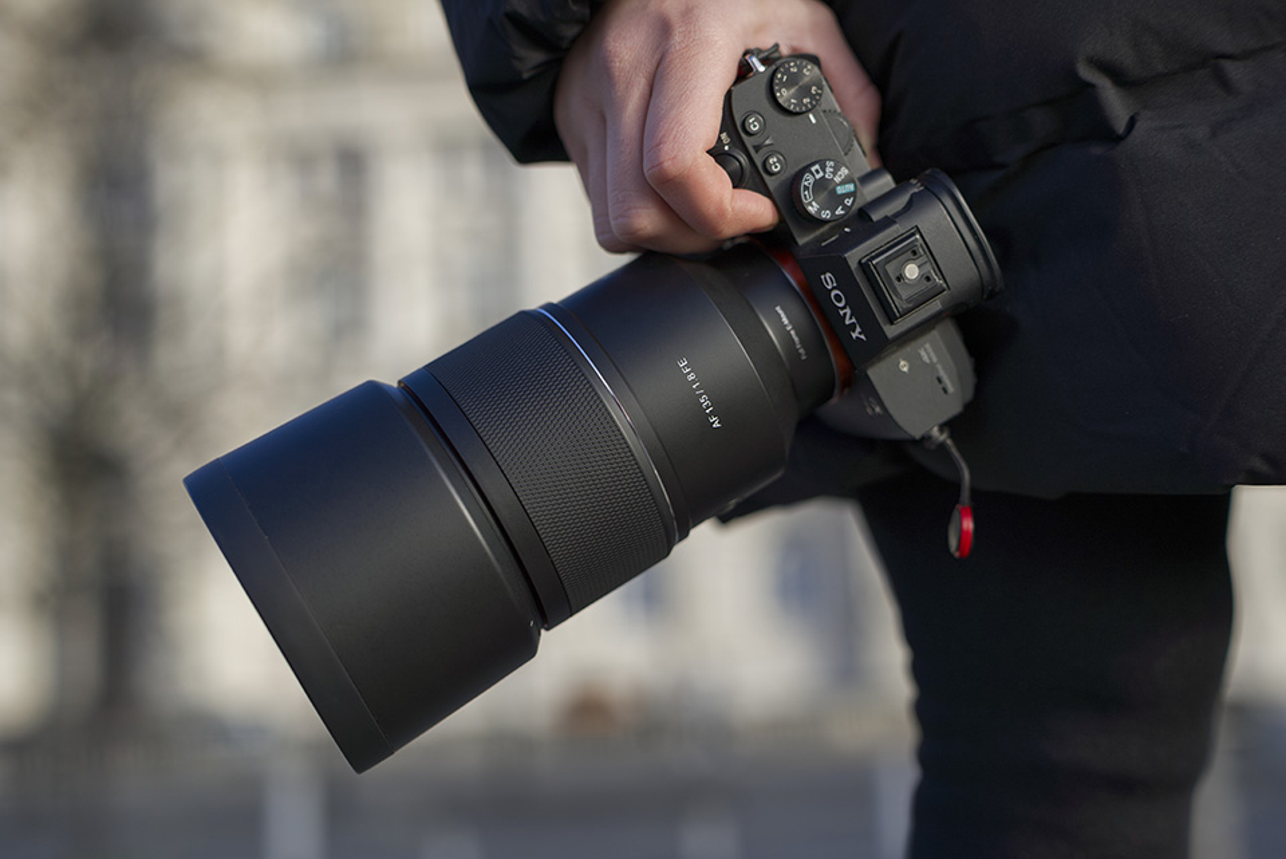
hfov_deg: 39.6
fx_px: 1787
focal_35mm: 50
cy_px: 430
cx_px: 643
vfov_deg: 27.0
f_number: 2.8
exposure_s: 1/2000
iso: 100
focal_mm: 50
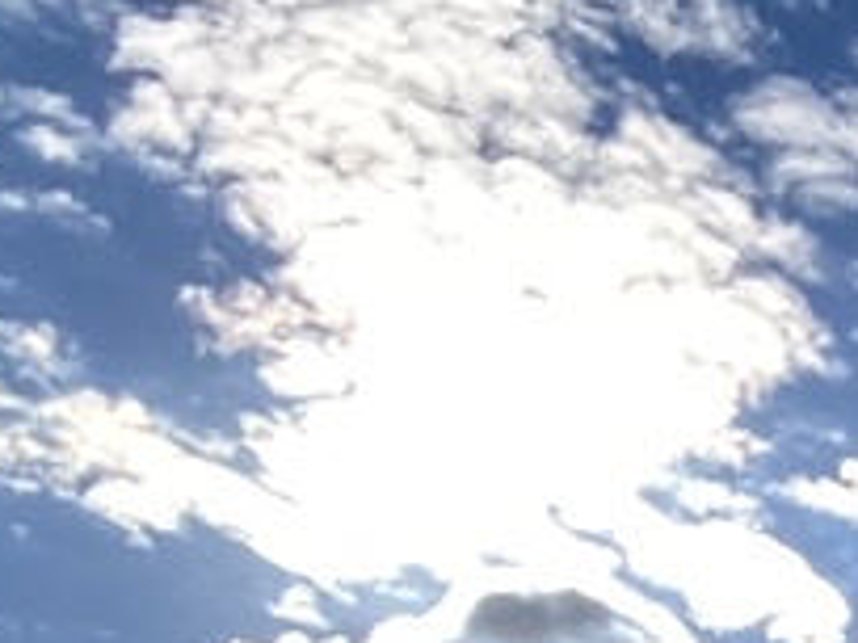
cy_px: 1257
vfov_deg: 11.1
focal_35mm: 122
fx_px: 3024
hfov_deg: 12.8
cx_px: 2006
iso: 25
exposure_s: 1/1225
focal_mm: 2.71
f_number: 2.2
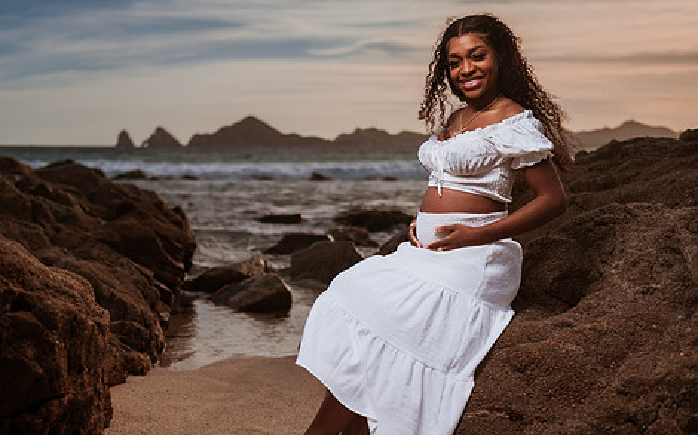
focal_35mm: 45
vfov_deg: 28.5
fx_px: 855
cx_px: 308
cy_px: 229
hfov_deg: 44.3
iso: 80
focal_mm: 35
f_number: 1.8
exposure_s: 1/8000
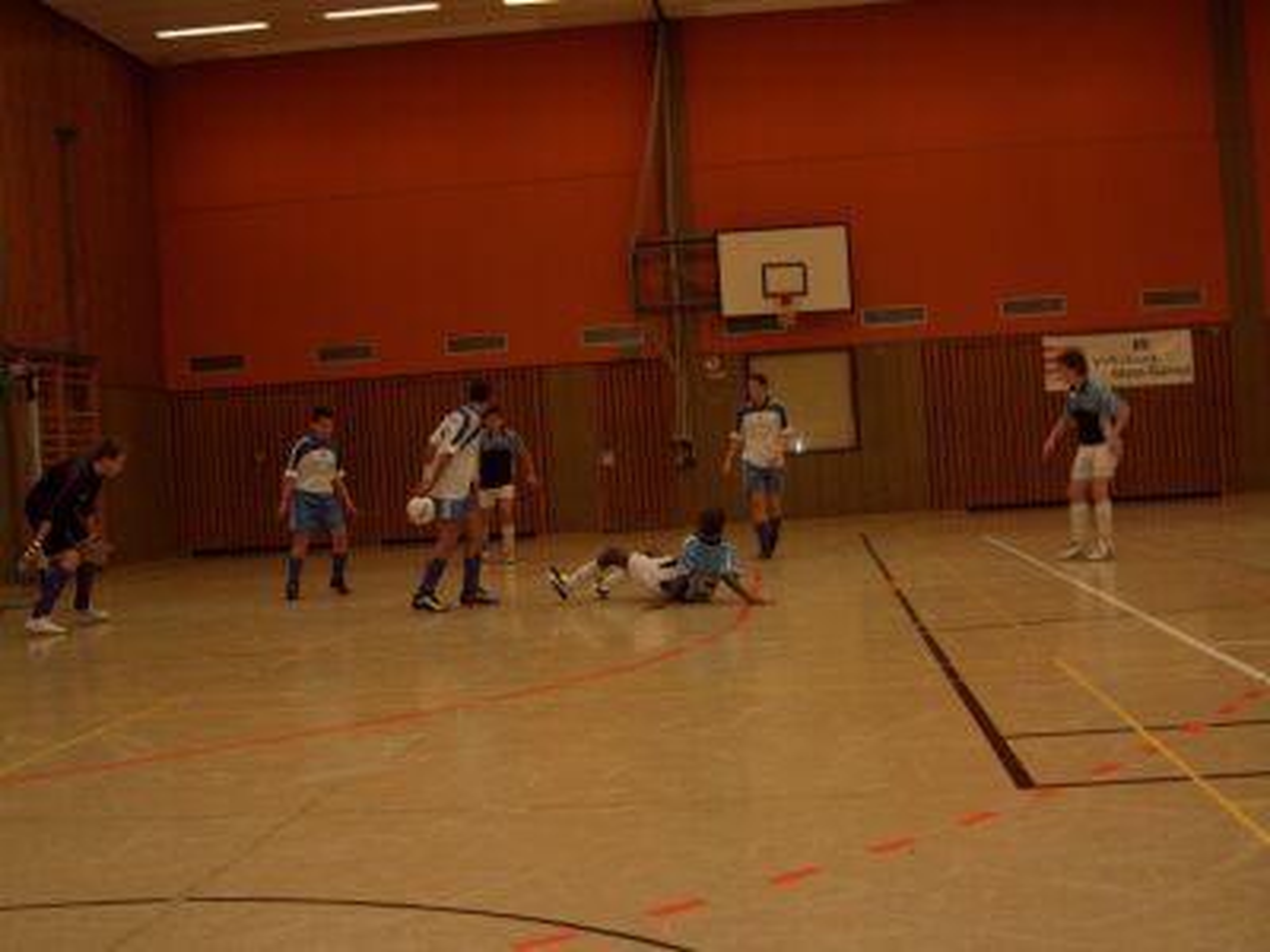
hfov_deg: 42.9
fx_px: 1614
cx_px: 635
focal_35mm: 44
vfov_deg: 32.9
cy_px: 476
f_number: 3
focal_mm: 9.2
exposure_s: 1/60
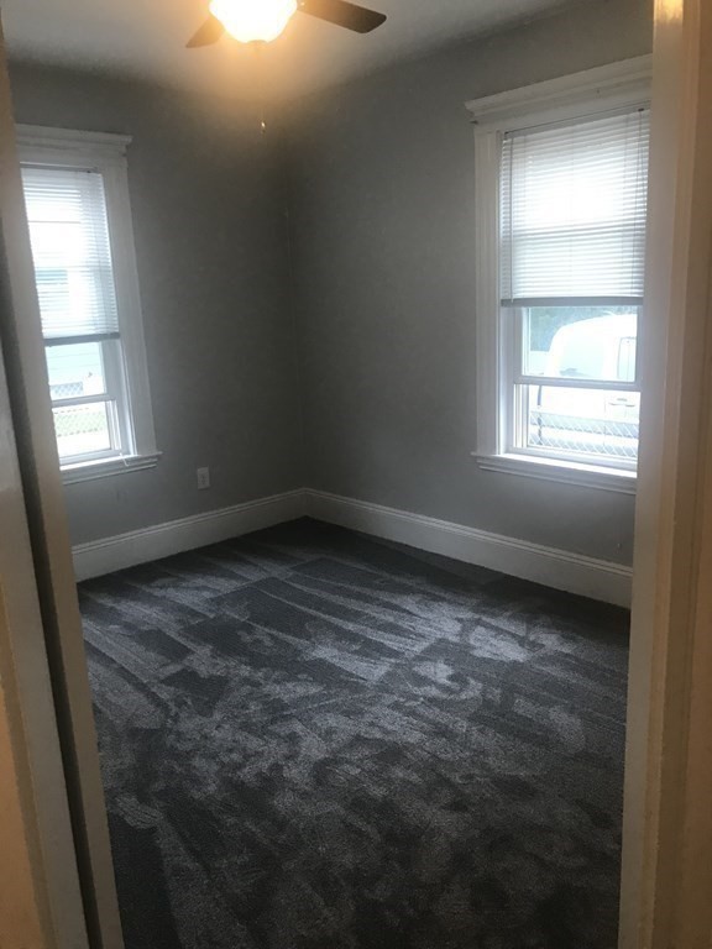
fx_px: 768
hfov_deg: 49.7
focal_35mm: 28
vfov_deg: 63.4
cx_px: 356
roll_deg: +3.1
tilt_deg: -12.4
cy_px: 474
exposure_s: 1/30
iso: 40
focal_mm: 3.99
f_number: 1.8
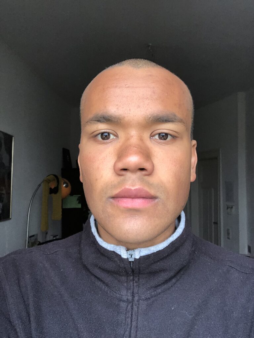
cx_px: 127
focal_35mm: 32
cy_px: 169
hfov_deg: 44.2
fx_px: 313
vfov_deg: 56.8
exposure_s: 1/120
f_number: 2.2
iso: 100
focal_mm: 2.87
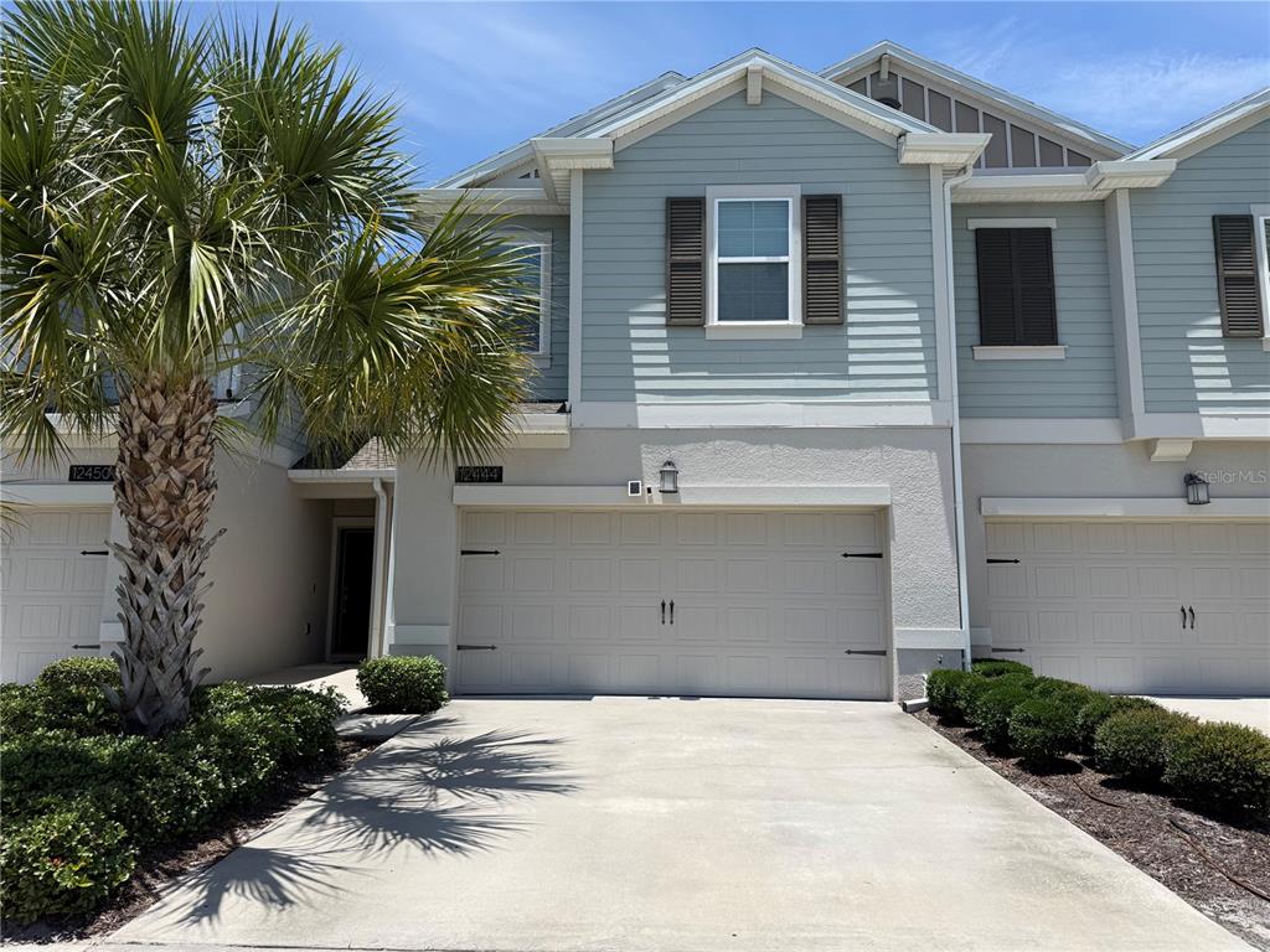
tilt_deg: +9.9
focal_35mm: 24
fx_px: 881
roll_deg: -0.2
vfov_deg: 56.8
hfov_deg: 71.6
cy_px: 476
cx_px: 635
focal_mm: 6.76
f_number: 1.78
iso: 80
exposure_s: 1/5319
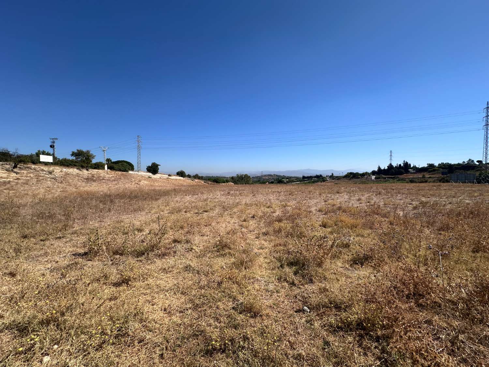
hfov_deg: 102.1
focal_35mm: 14
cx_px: 244
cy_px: 184
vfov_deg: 85.7
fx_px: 198
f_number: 2.2
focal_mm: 2.22
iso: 50
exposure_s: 1/2817
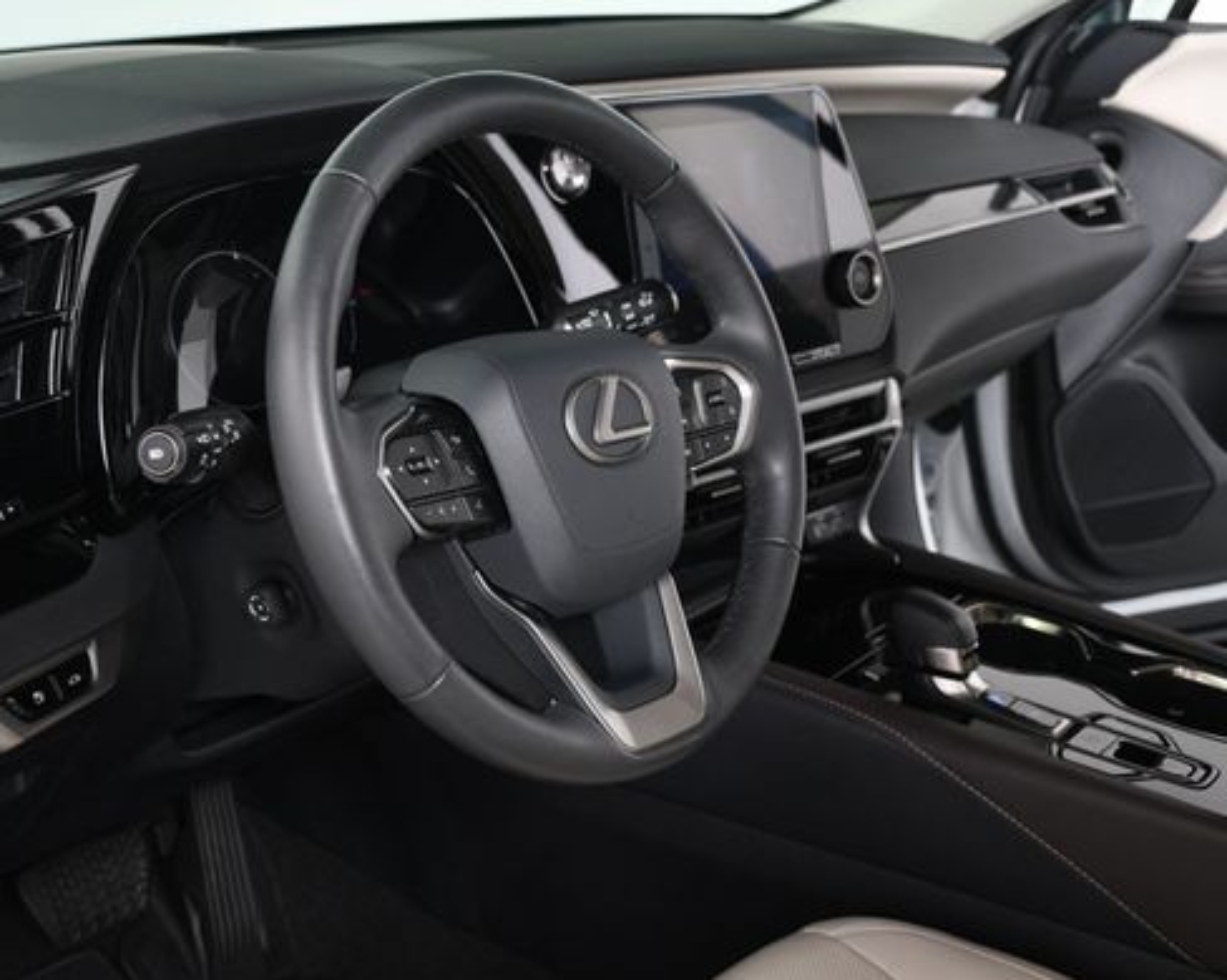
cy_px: 452
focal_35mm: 48
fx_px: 1742
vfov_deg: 31.4
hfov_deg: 38.6
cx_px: 463
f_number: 3.8
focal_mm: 26
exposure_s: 1/160
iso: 100
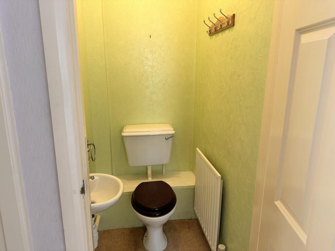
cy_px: 126
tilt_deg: -13.0
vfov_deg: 56.8
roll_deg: -0.3
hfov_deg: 71.6
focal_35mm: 24
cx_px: 168
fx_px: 232
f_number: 1.78
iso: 200
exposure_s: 1/100
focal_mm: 6.86
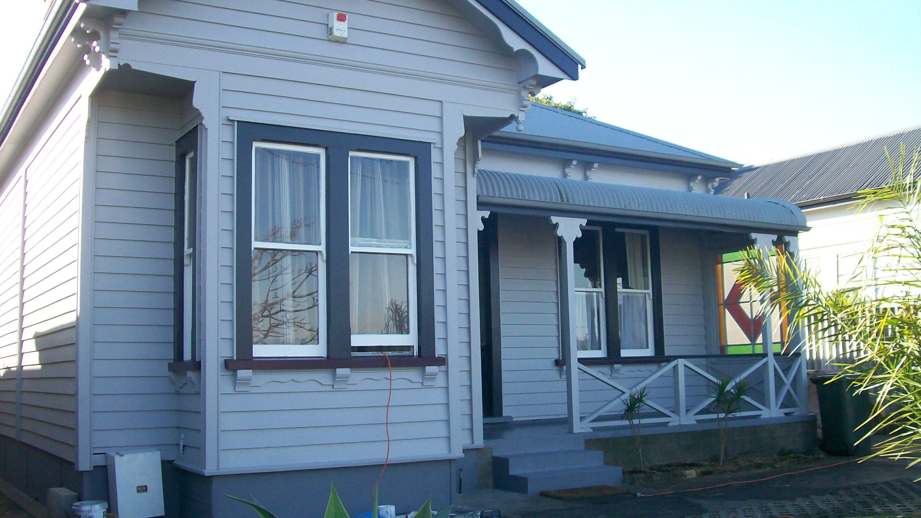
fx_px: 977
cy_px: 250
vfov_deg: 29.7
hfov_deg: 50.5
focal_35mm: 40
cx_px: 467
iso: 80
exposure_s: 1/332
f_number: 2.7
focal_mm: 6
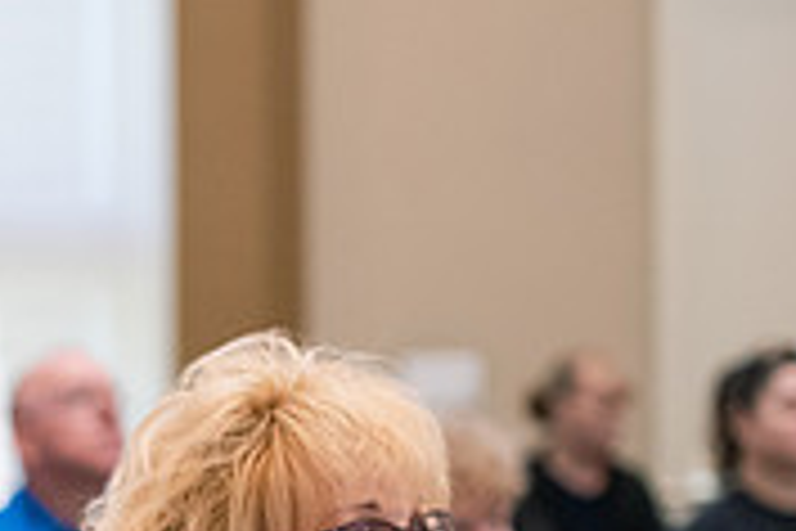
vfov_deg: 5.9
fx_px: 5085
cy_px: 776
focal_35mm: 230
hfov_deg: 8.8
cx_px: -220
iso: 2000
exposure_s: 1/160
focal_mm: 70
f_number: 2.8
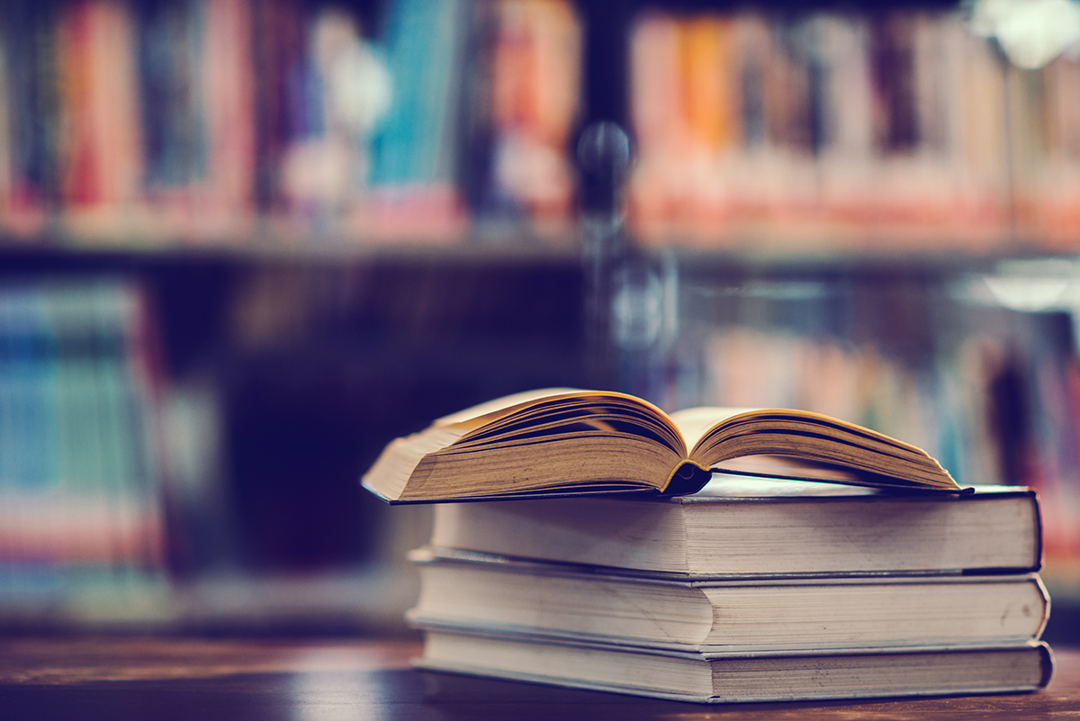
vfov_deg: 10.2
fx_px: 4051
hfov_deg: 15.2
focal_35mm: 135
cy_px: 360
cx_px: 540
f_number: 2.5
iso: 200
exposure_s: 1/160
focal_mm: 135
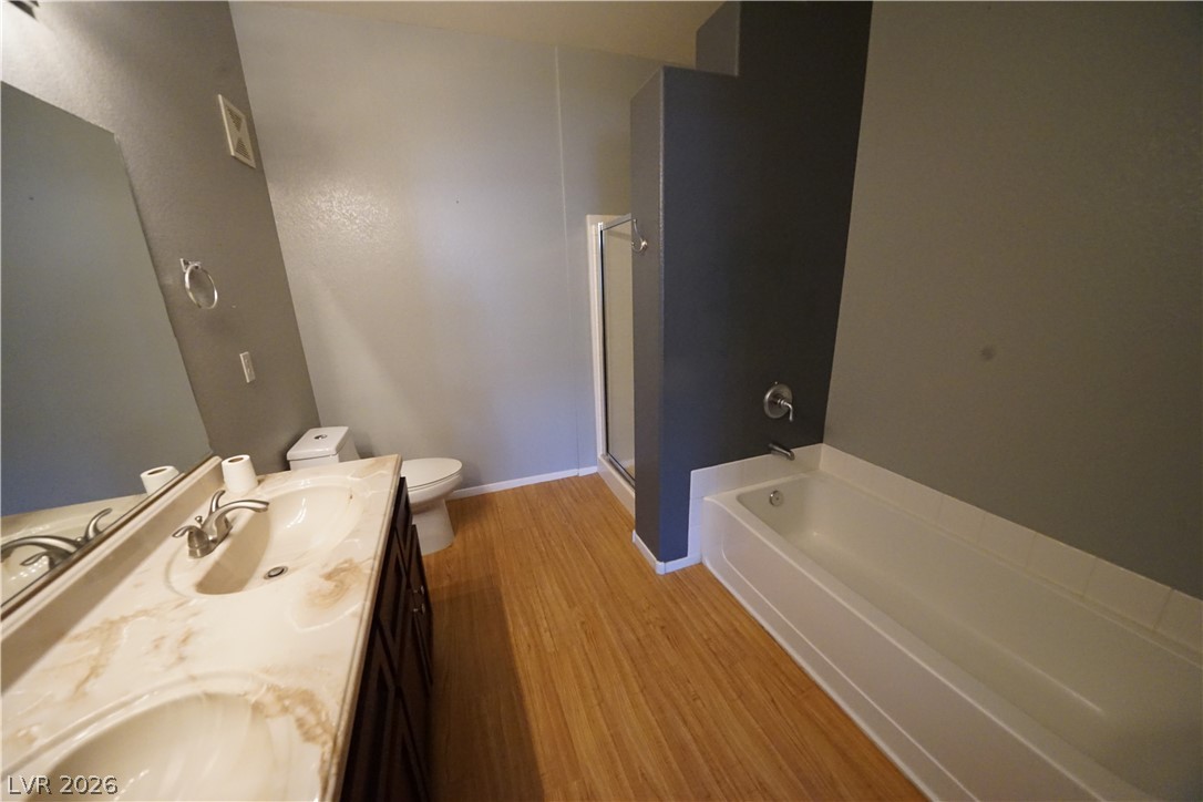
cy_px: 401
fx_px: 401
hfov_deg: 112.6
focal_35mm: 12
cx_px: 602
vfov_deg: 90.0
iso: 6400
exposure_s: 1/125
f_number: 7.1
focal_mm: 12
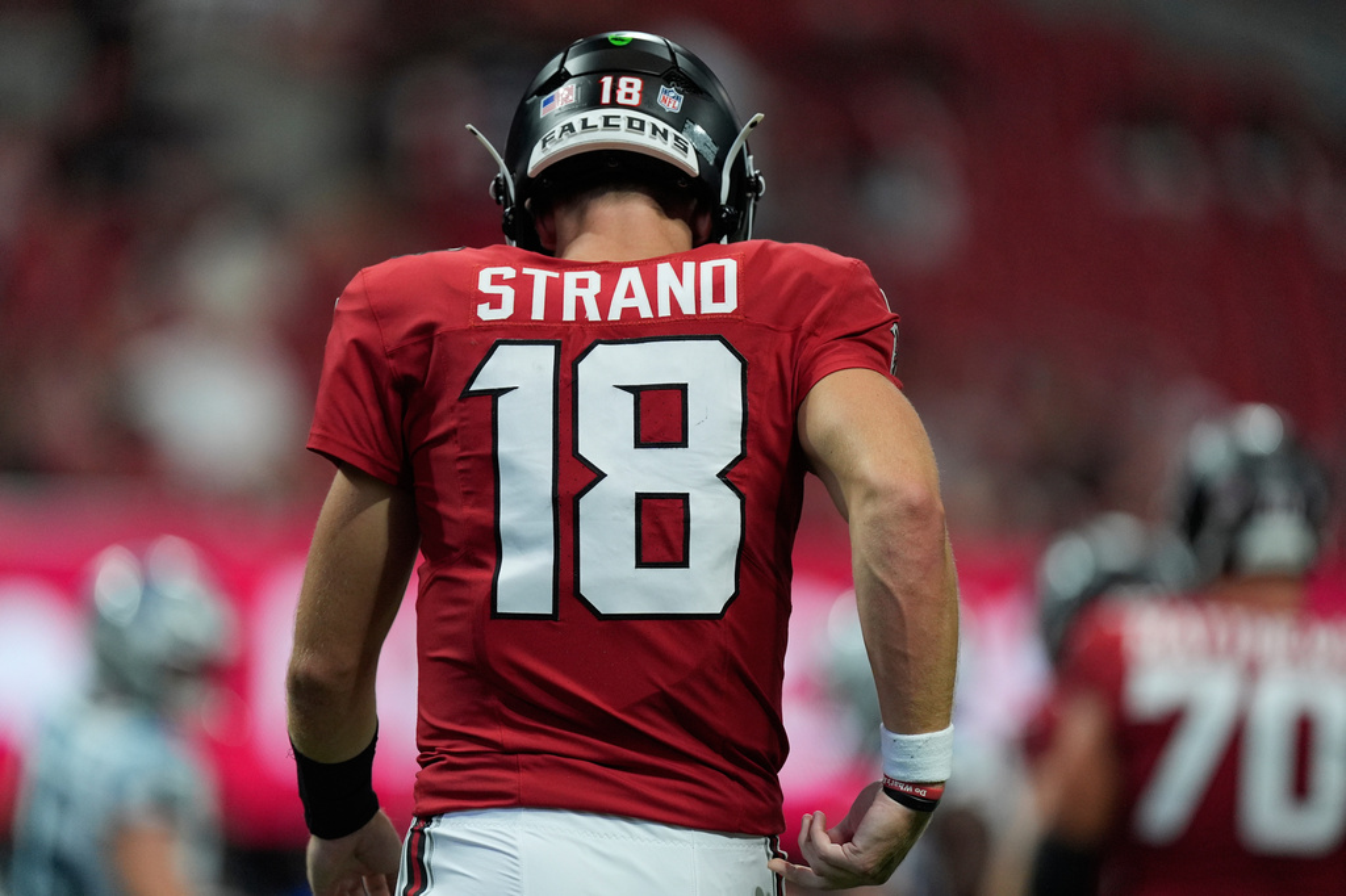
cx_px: 673
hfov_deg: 3.4
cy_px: 448
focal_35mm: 600
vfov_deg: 2.3
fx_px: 22425
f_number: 4
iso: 3200
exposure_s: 1/2000
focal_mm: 600
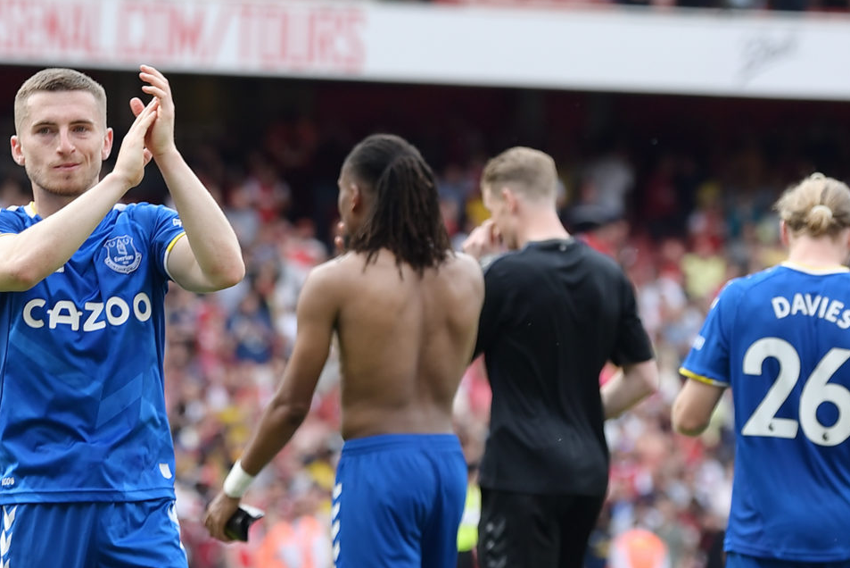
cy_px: 483
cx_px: 420
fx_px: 6896
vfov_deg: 4.7
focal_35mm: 292
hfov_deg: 7.1
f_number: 3.5
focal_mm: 145
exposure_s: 1/500
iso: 400
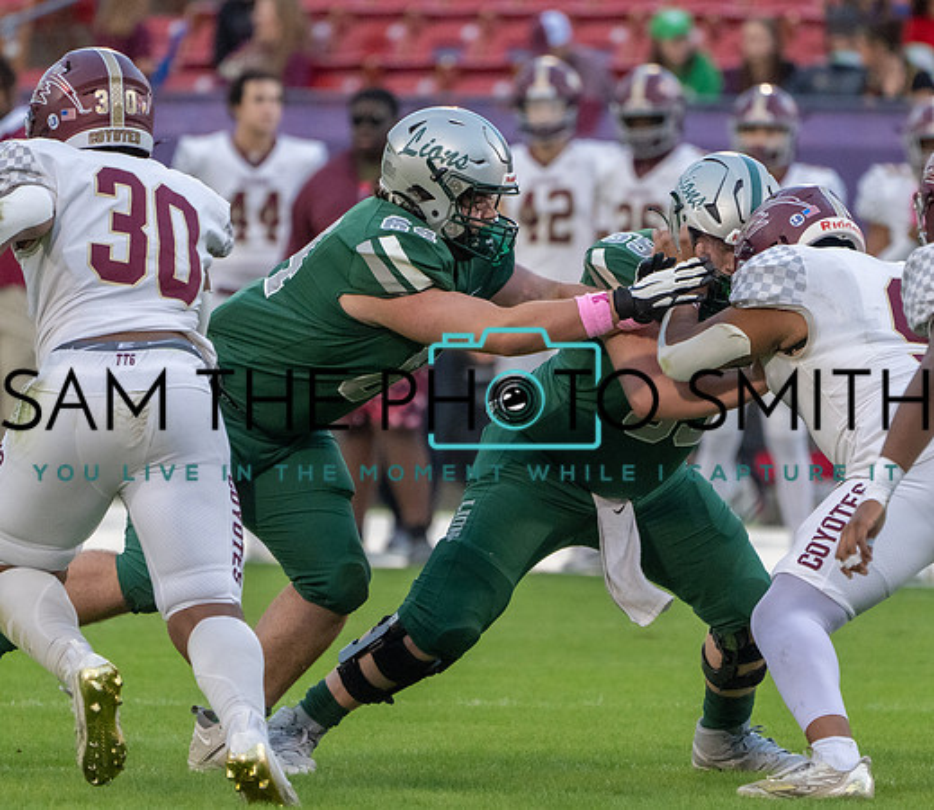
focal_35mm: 734
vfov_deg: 2.2
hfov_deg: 2.6
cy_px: 446
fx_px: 20971
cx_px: 551
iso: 3200
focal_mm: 400
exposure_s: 1/1250
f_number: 5.6
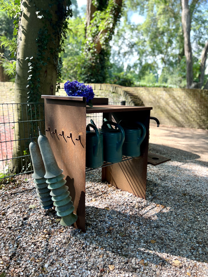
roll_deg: -2.5
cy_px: 138
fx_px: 208
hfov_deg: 53.1
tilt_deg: -11.7
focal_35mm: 26
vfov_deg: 67.3
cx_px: 104
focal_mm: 5.7
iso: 40
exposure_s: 1/274
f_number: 1.5
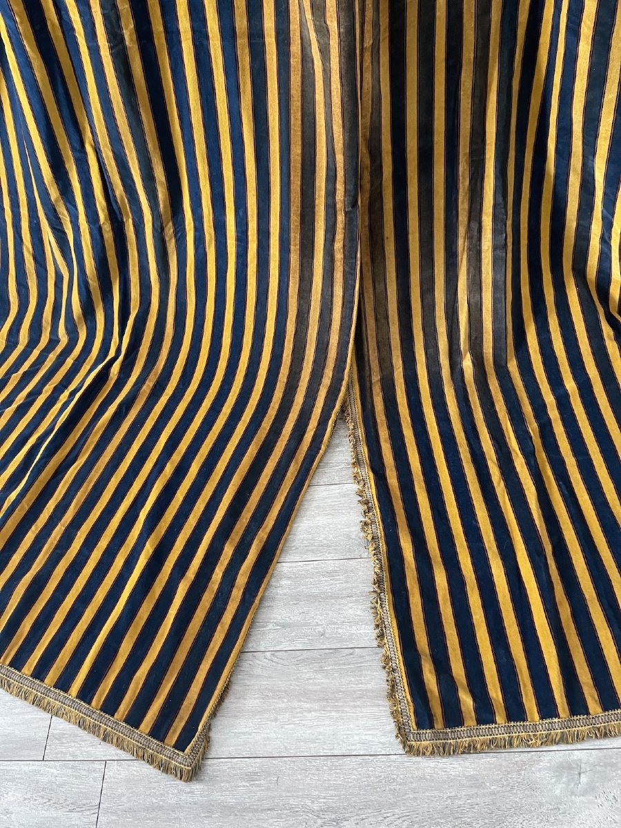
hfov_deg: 54.9
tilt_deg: -52.2
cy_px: 414
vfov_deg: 69.4
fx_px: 598
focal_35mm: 25
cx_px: 310
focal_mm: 5.1
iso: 320
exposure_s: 1/60
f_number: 1.6
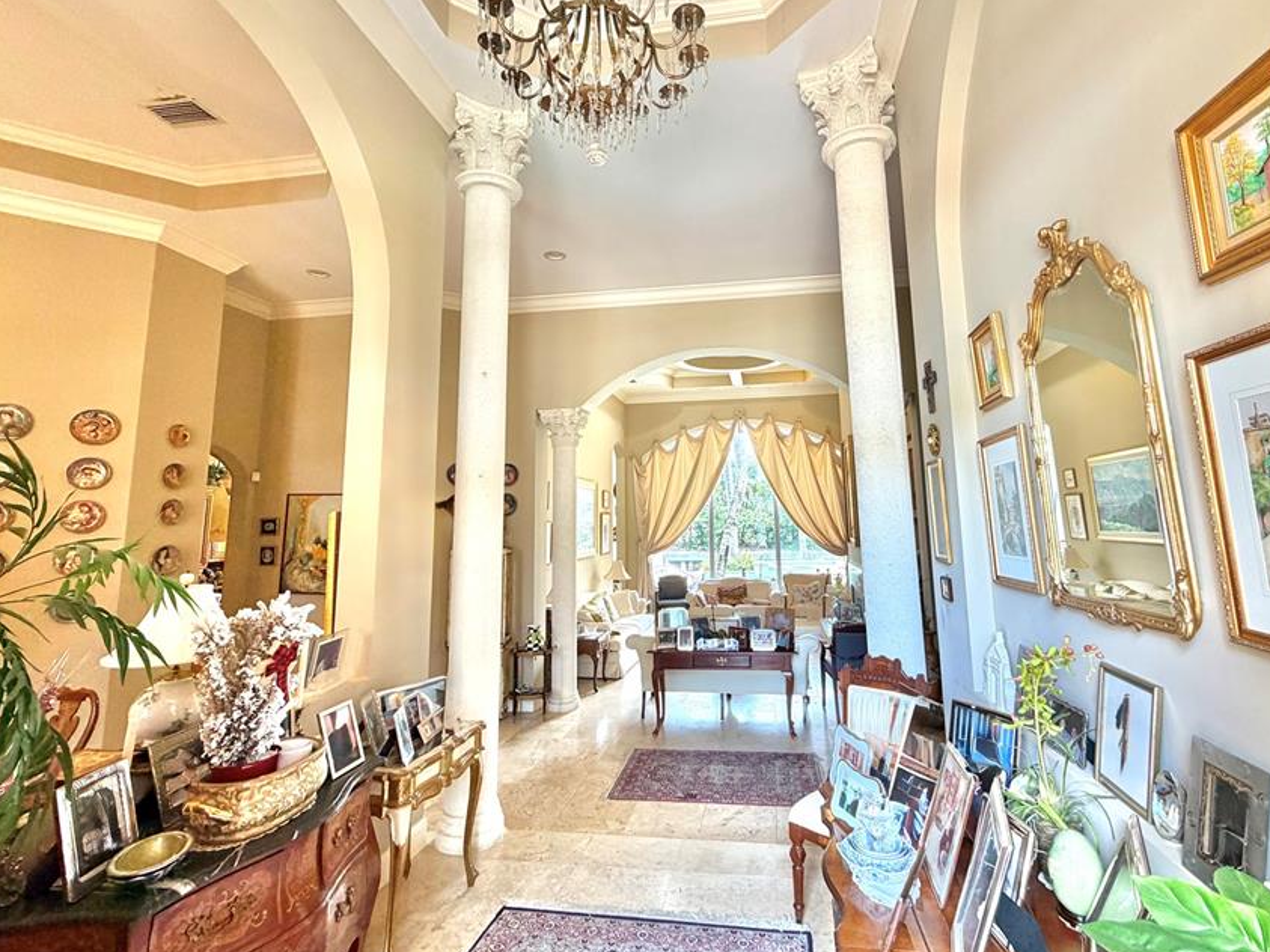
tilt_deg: +9.3
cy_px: 429
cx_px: 684
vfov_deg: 74.5
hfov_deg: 90.9
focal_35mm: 17
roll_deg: +2.2
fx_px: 624
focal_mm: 2.22
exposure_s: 1/60
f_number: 2.2
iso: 160
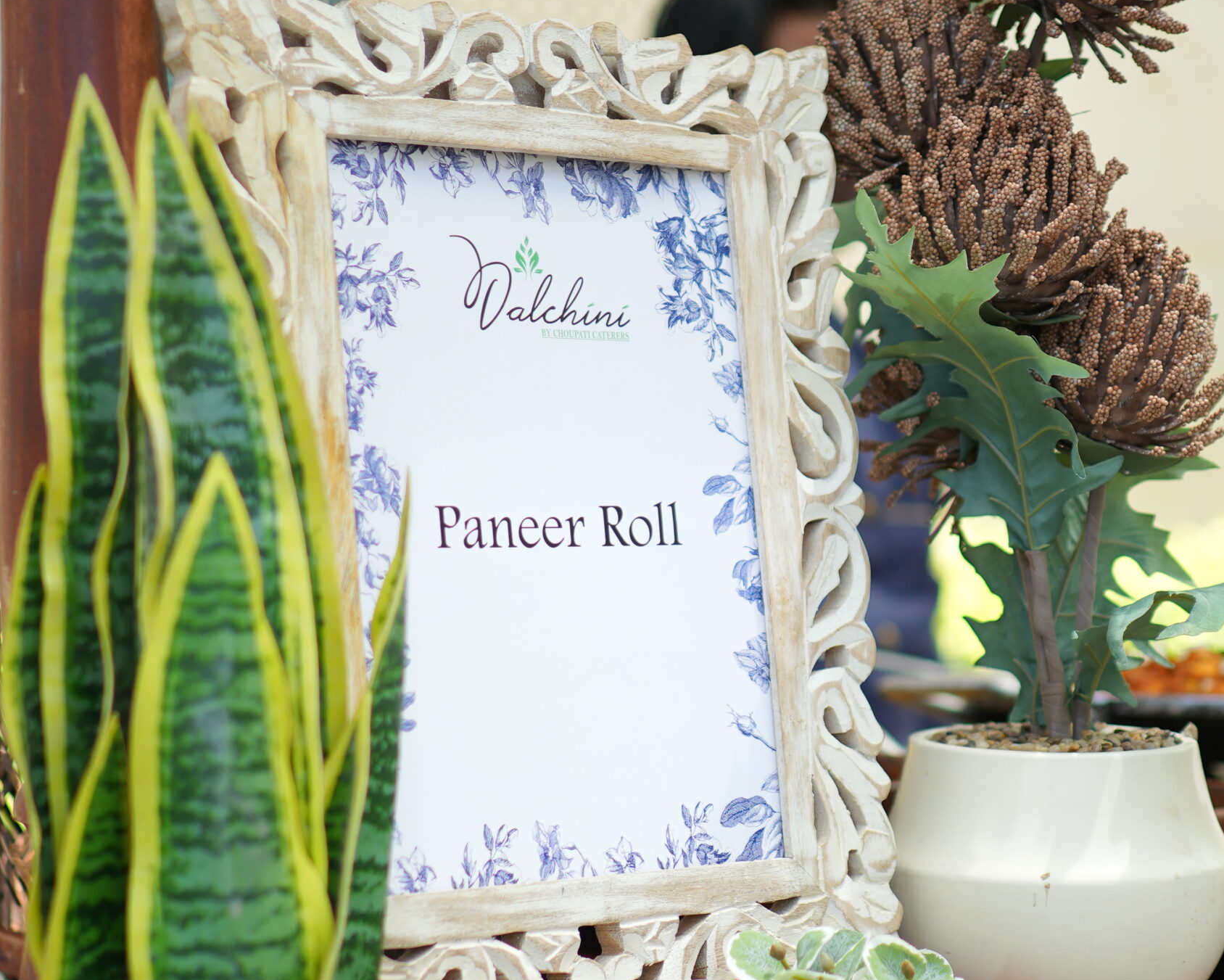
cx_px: 607
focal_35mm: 74
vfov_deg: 20.7
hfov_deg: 25.7
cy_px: 535
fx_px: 2681
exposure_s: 1/1000
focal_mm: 35
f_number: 1.8
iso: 125
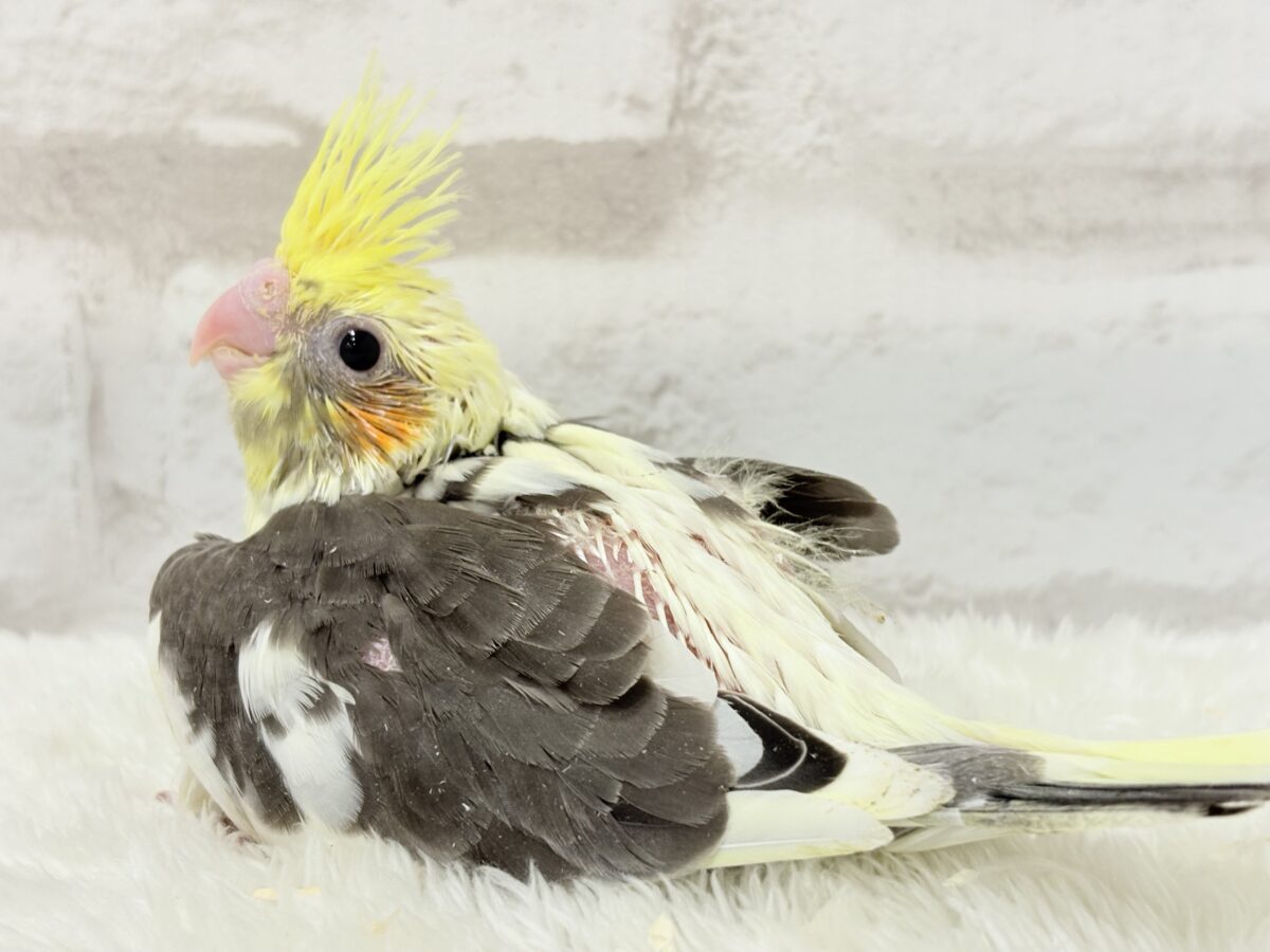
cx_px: 635
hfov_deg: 36.8
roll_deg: +0.9
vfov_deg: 28.0
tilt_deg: -10.9
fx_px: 1908
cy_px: 476
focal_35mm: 52
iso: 80
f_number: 1.6
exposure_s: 1/100
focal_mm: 5.96
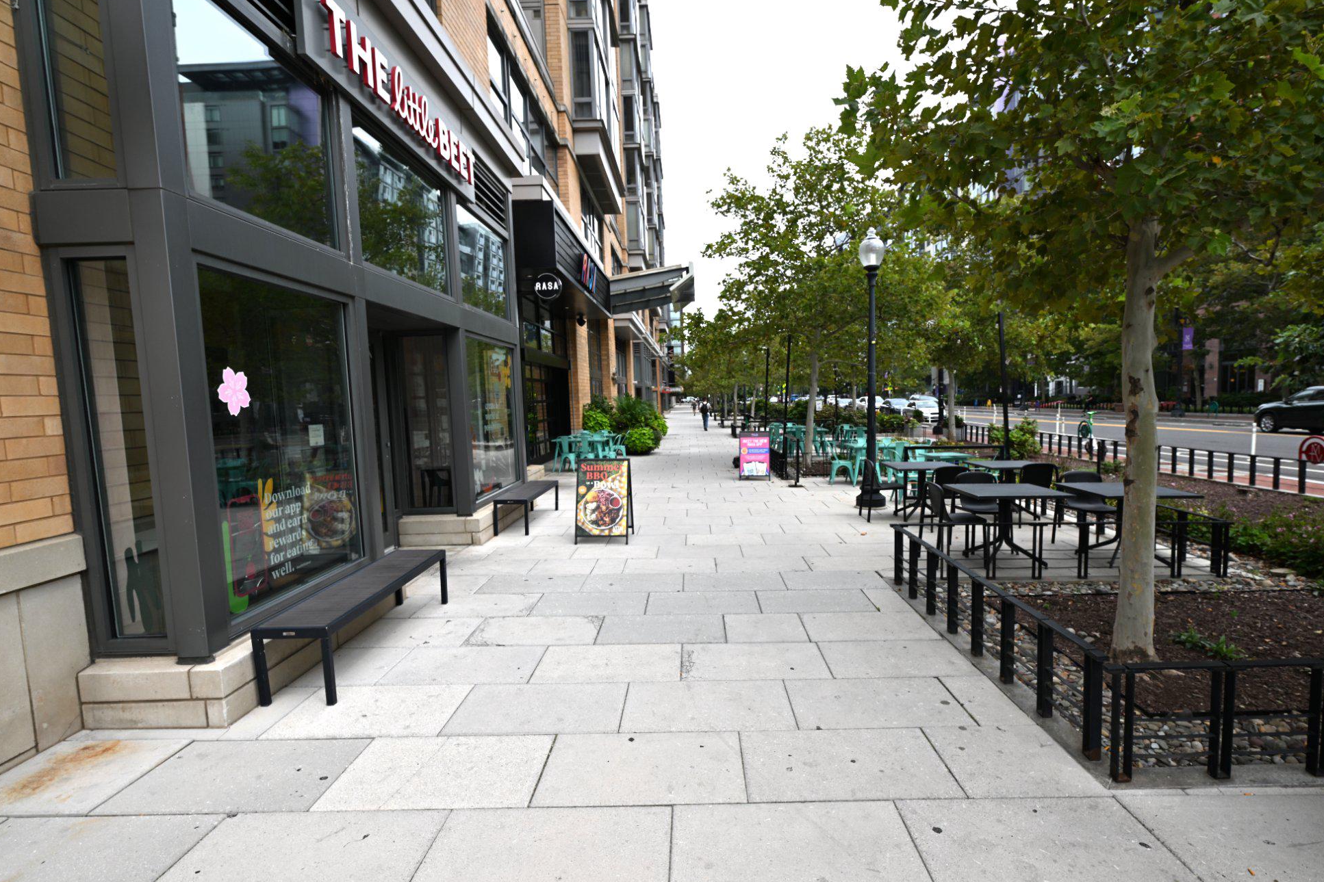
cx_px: 698
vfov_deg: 65.8
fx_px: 681
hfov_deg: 88.3
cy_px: 457
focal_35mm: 19
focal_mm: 17.5
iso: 100
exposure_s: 1/250
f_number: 7.1
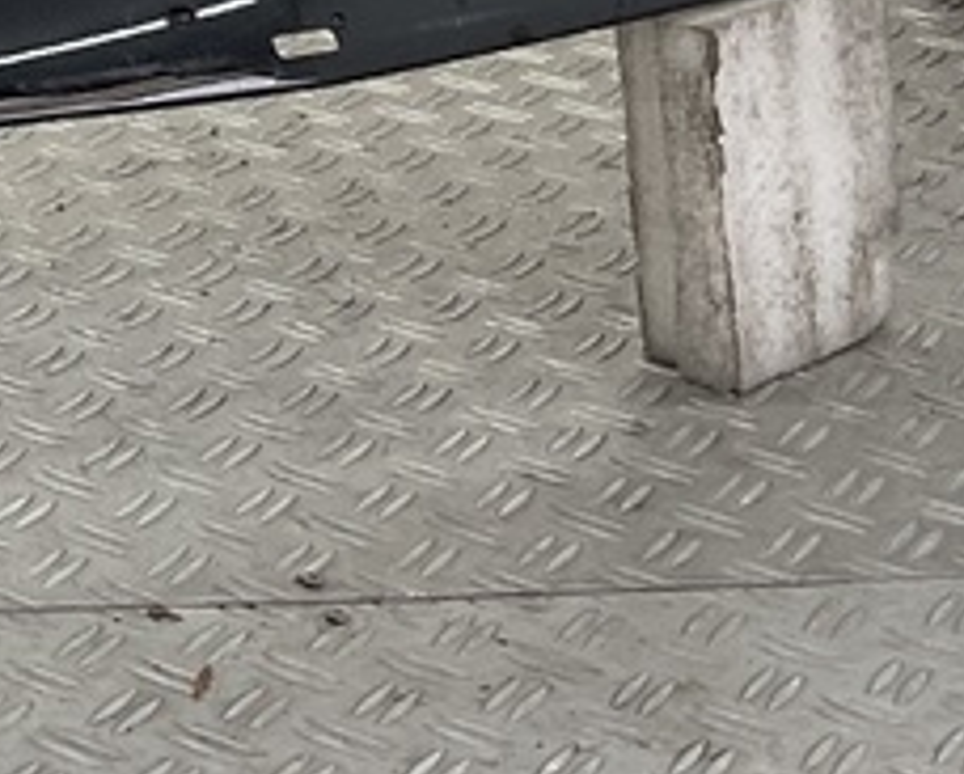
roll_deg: -0.7
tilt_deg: -5.8
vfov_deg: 11.4
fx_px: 3571
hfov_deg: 14.2
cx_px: -575
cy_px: -656
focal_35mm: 125
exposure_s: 1/100
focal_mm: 3
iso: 20
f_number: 1.8
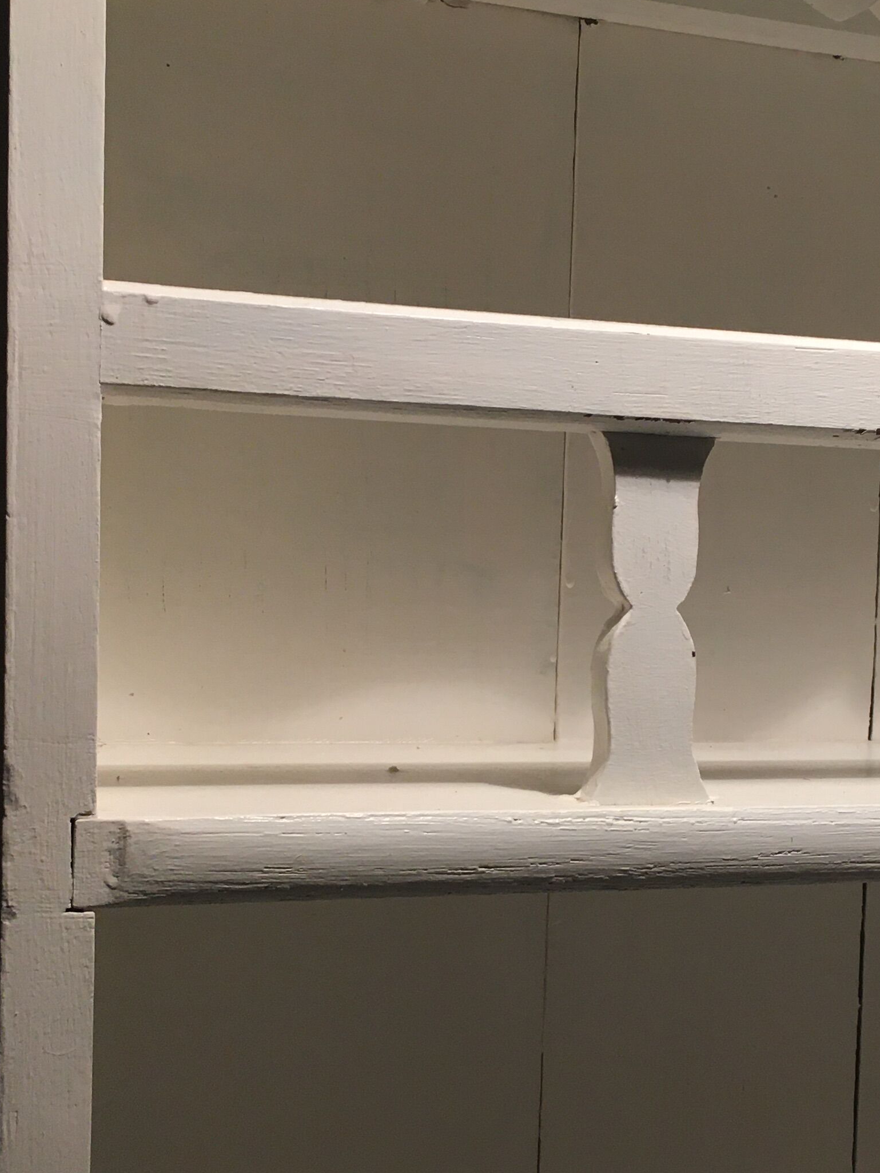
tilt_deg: -5.2
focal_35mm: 57
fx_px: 1931
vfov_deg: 33.8
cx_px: 582
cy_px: 625
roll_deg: -1.9
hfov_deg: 25.5
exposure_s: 1/33
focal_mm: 4.15
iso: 100
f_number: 2.2
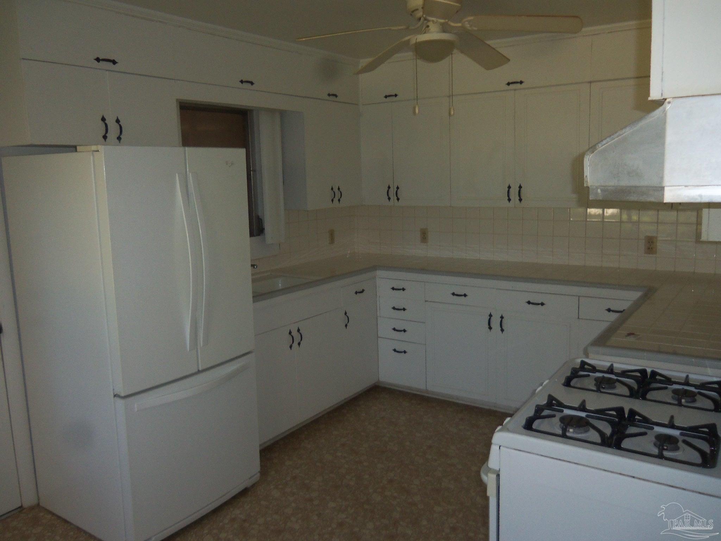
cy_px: 270
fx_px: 583
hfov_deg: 63.4
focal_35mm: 28
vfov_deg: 49.7
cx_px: 360
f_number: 3.9
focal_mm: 5.1
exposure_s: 1/40
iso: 100
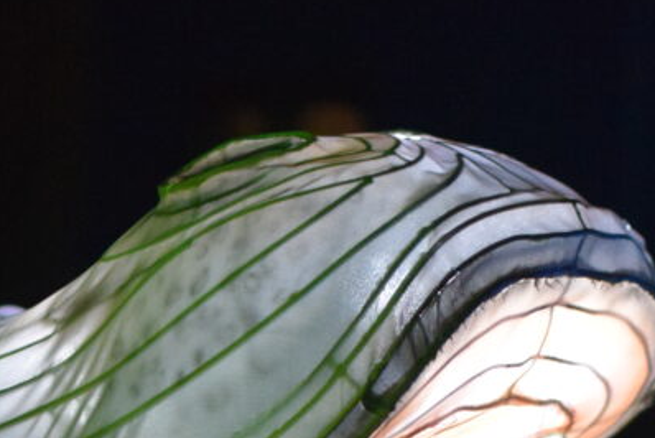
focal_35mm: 190
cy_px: 715
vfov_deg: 7.1
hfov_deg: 10.8
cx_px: 49
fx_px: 3456
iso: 2000
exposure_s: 1/500
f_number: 2
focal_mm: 35
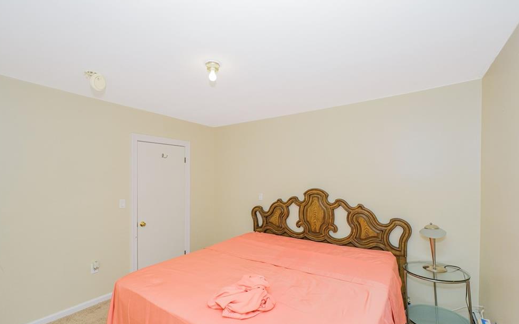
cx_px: 256
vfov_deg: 71.1
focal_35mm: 16
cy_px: 177
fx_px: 226
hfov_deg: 97.8
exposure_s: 1/60
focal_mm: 10
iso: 500
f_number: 8
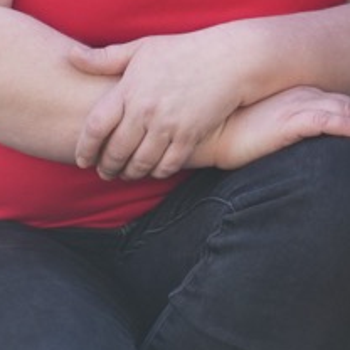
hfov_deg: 4.1
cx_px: 720
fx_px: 4770
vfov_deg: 4.2
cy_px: -180
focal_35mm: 417
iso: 640
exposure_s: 1/3200
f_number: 1.8
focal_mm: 85
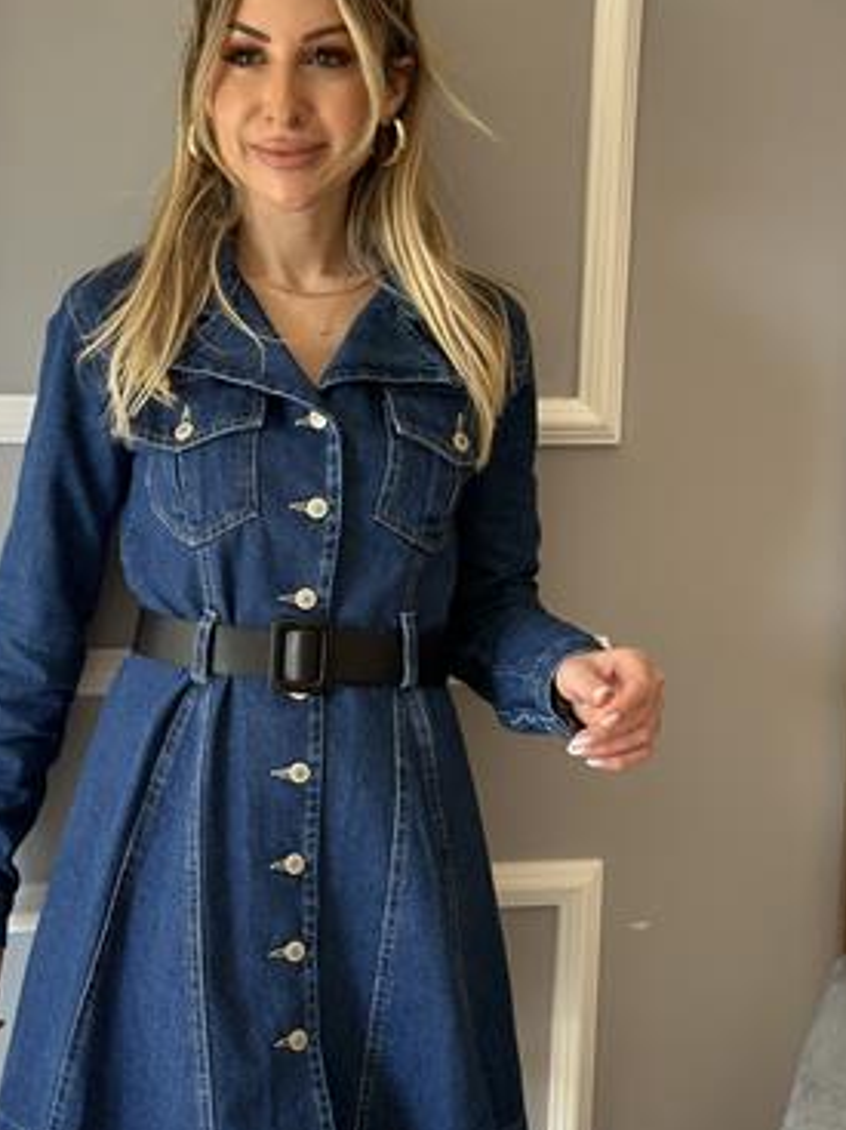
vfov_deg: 28.6
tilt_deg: -8.4
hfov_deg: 21.5
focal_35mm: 68
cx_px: 280
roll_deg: -1.7
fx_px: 2217
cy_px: 573
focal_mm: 6.86
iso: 125
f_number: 1.78
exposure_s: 1/120
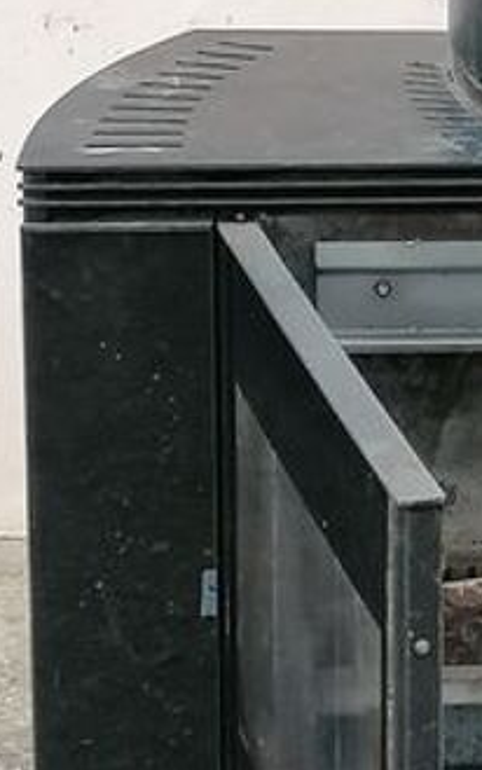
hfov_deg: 7.3
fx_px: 3694
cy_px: 48
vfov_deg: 11.8
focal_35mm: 176
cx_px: 744
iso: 64
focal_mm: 4.75
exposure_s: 1/100
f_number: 1.8
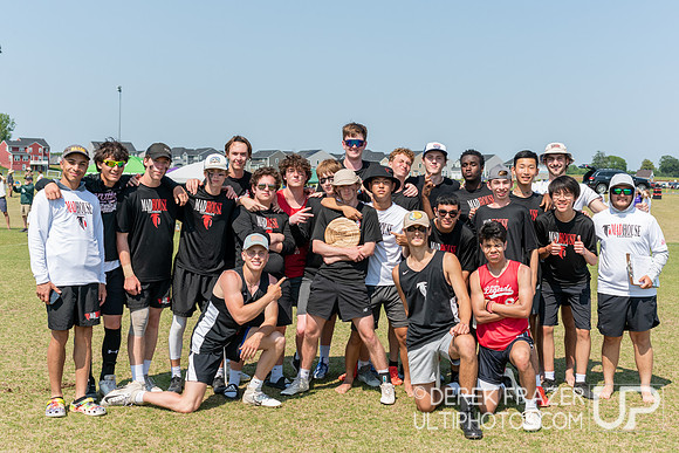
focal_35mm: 51
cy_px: 178
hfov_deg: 39.0
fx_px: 958
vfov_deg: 26.6
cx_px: 340
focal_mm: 40
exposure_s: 1/1000
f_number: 5.6
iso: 200
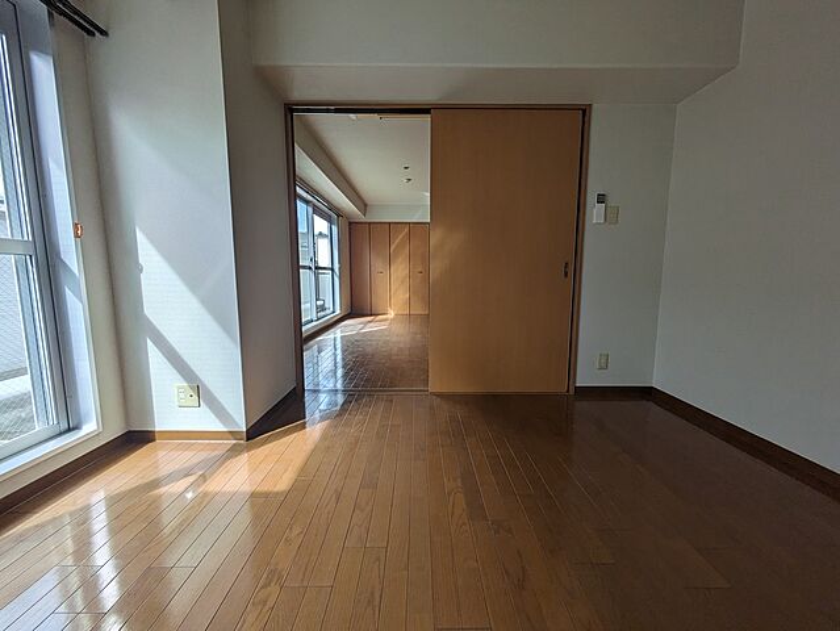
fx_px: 340
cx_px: 420
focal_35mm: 14
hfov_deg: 102.0
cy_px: 316
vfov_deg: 85.7
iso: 49
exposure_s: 1/183
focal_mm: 1.83
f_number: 2.2
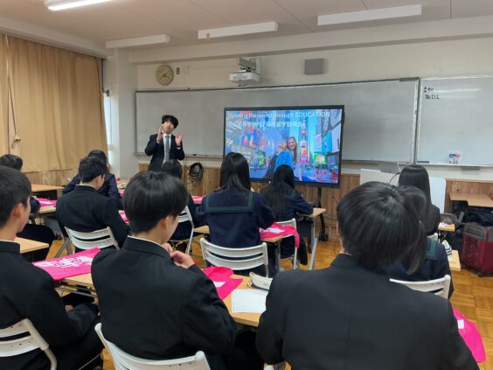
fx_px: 413
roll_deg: -0.3
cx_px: 246
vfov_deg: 48.2
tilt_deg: -5.8
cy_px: 185
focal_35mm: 29
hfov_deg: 61.7
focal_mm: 3
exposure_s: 1/60
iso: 100
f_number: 1.8
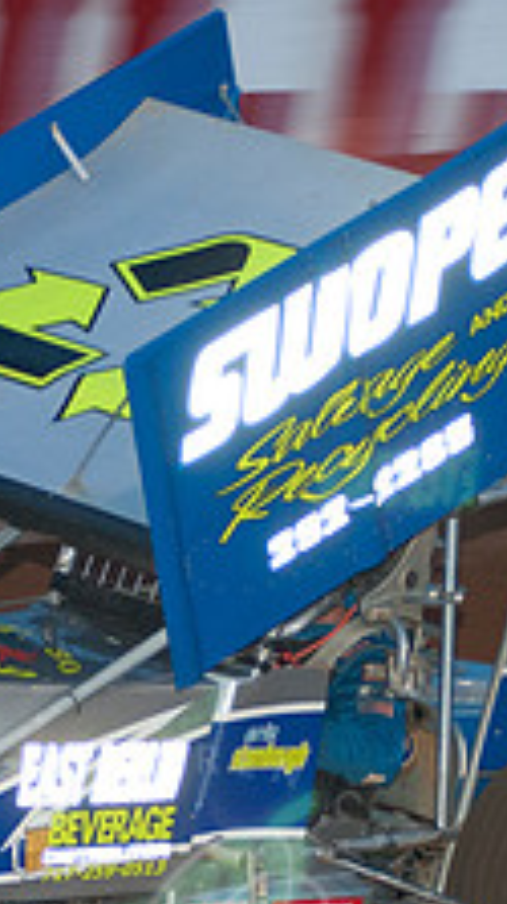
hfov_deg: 3.1
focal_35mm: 389
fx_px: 9322
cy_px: 612
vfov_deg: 5.6
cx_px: 207
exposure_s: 1/250
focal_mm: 95
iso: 250
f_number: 3.2
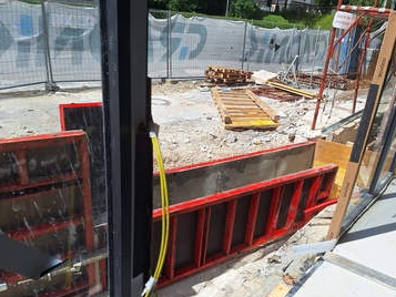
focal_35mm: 29
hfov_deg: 61.6
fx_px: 332
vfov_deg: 47.9
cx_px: 200
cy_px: 180
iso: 40
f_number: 1.8
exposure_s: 1/4082
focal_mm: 5.54
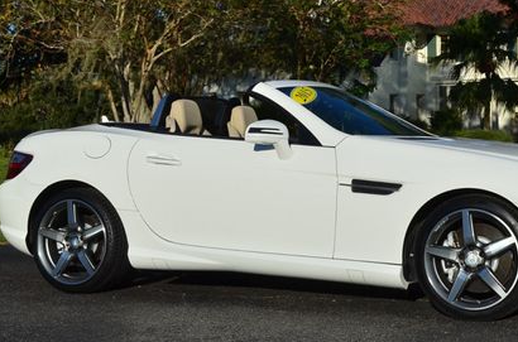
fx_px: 1076
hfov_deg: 26.9
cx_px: 344
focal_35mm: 75
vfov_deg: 18.0
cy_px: 105
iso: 100
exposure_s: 1/200
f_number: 13
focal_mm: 32
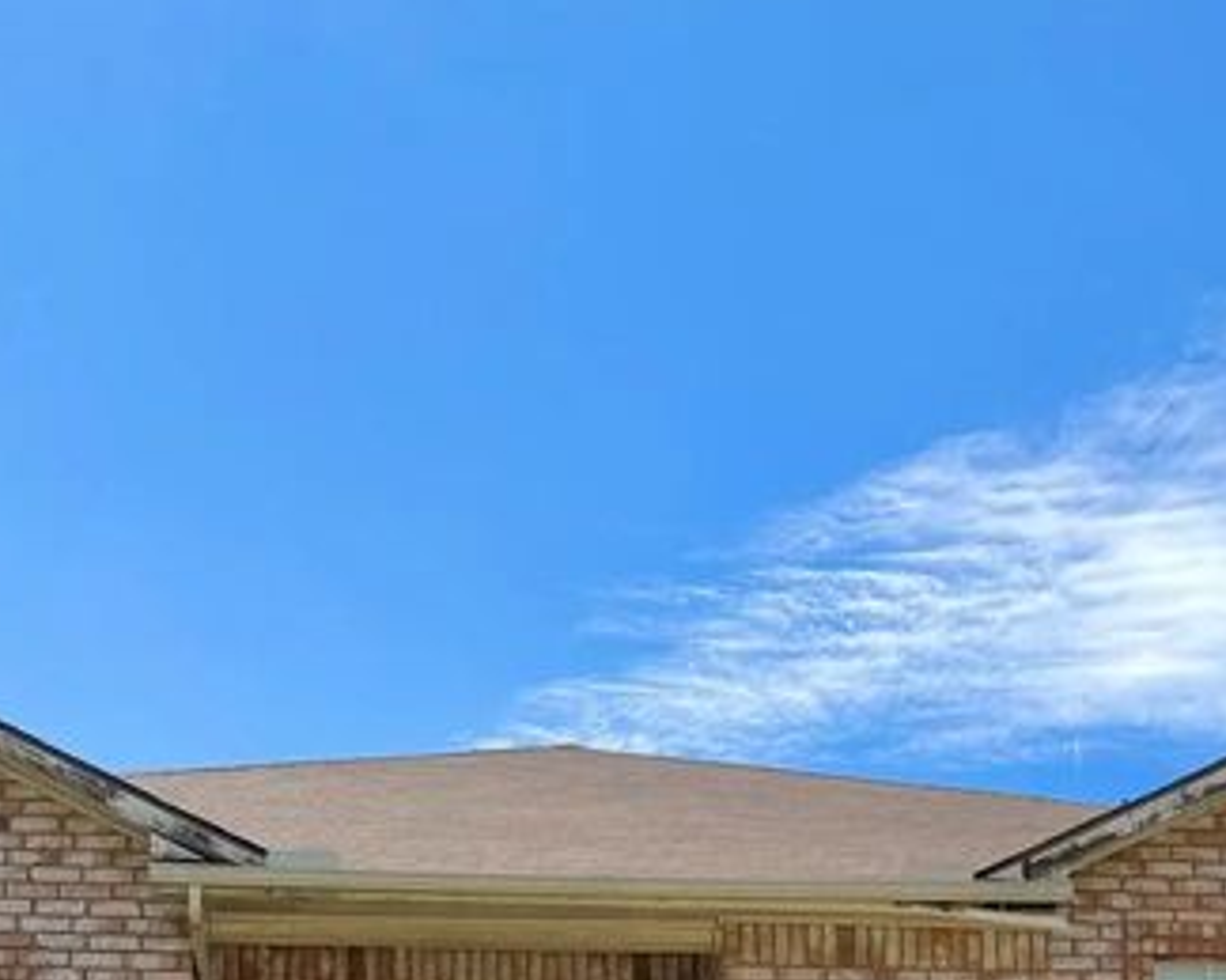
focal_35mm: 74
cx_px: 568
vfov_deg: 18.8
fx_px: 2684
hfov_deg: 25.7
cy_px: 1358
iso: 80
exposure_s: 1/4405
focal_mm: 6.76
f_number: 1.78
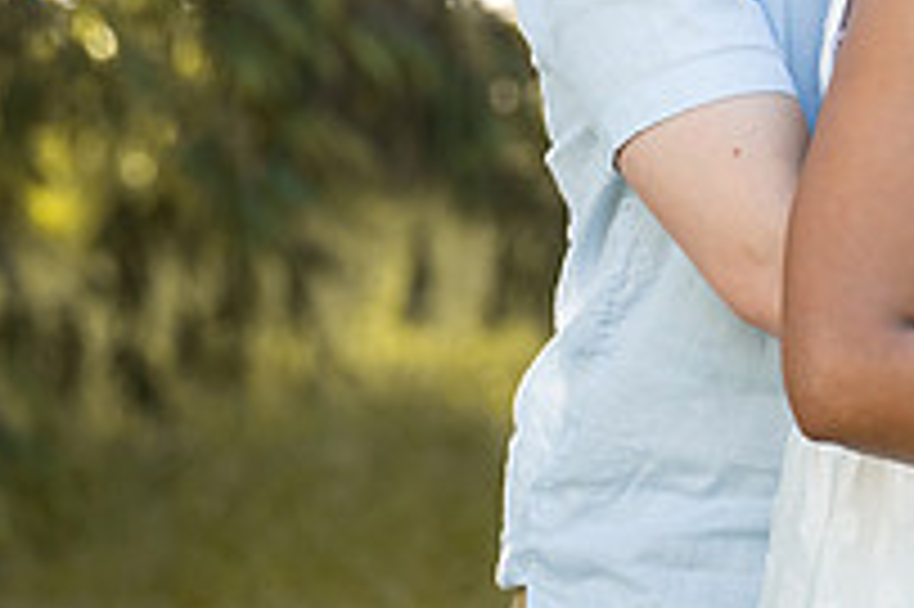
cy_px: -160
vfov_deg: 3.2
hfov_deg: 4.8
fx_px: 10883
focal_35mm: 429
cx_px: 1103
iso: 500
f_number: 5.6
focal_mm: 150
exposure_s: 1/200
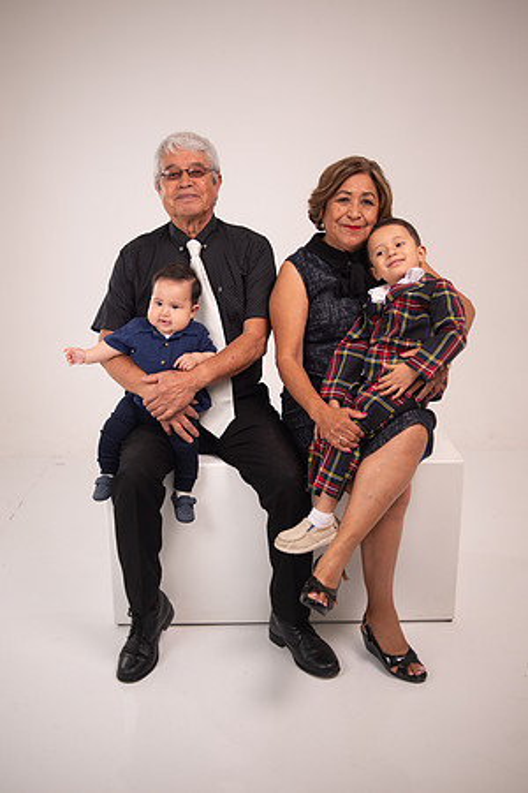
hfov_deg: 37.9
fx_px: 770
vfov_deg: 54.4
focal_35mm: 35
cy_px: 396
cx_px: 264
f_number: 3.2
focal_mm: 35
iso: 320
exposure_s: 1/400
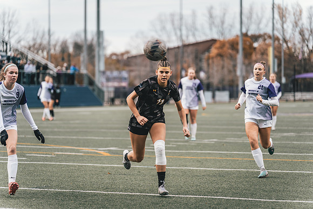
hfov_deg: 13.7
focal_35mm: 150
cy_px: 104
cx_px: 156
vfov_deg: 9.2
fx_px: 1304
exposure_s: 1/1250
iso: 400
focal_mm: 150
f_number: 2.8
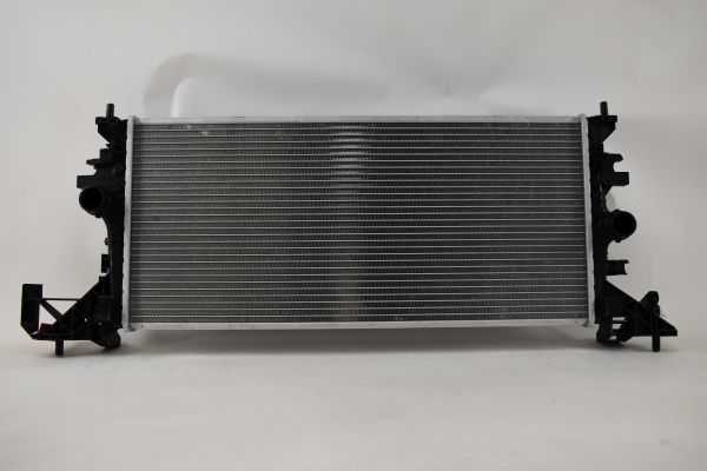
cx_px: 354
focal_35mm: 30
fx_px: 589
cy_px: 236
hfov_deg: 61.9
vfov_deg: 43.6
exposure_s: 1/125
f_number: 5.6
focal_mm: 20
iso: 400
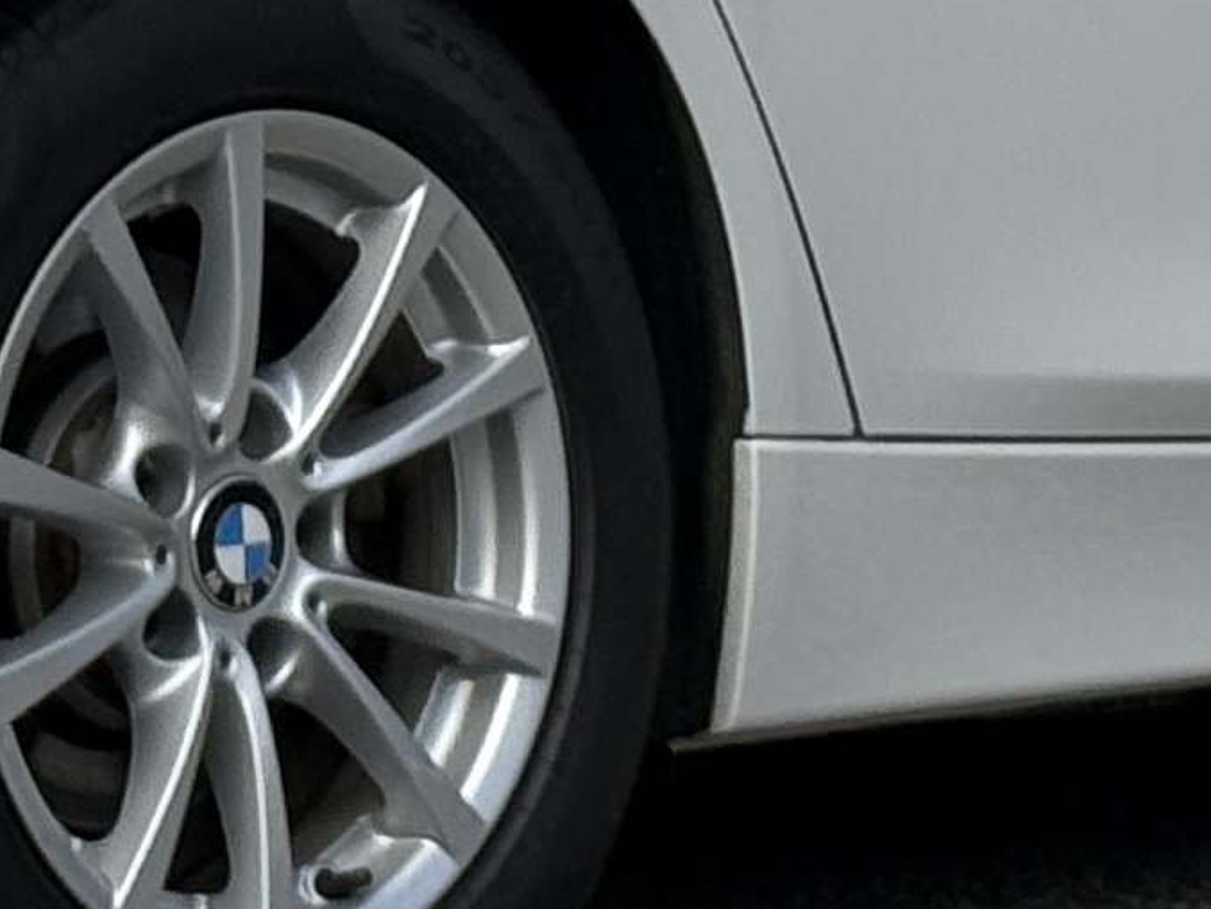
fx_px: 10007
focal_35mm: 286
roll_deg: -0.1
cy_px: -626
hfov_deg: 6.9
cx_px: 213
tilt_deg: +2.0
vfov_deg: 5.1
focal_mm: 6.76
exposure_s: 1/4587
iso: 64
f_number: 1.78
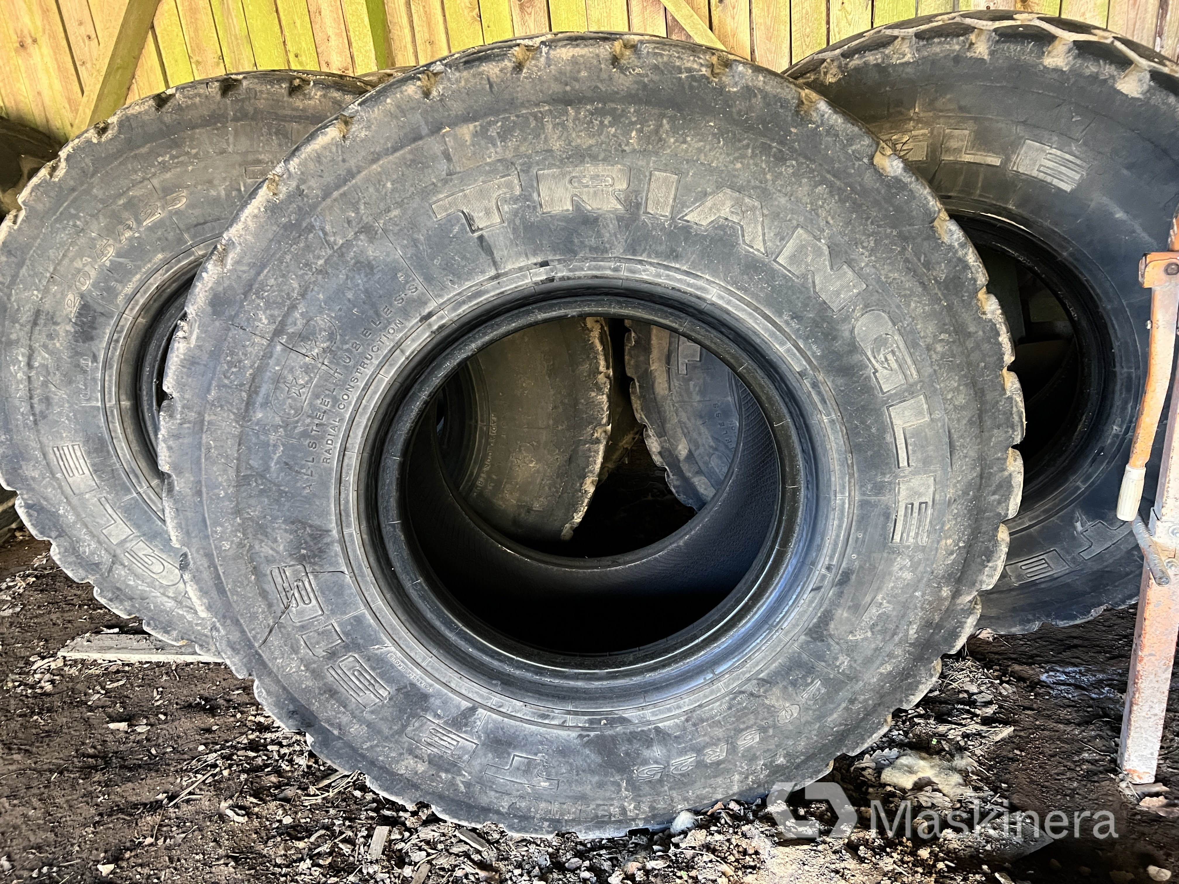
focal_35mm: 26
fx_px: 886
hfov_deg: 67.3
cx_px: 590
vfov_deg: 53.1
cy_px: 442
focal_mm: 5.7
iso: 500
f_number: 1.5
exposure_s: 1/60
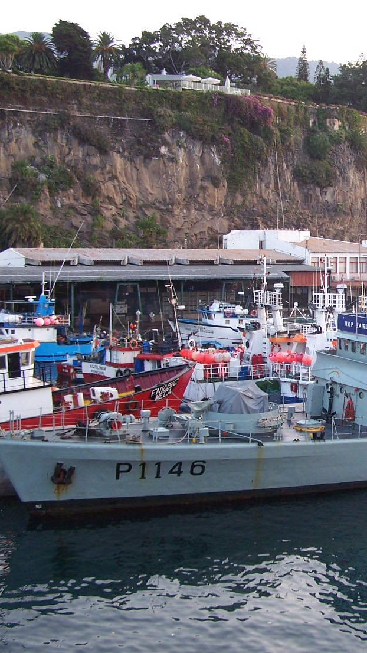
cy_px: 330
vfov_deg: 37.2
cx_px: 379
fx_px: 969
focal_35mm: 56
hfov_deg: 20.7
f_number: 2.8
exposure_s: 1/60
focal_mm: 6.3
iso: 80
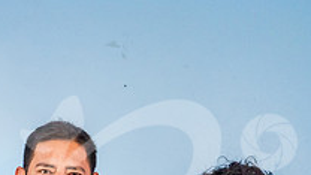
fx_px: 800
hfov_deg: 21.2
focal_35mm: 97
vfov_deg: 12.0
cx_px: -6
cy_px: 254
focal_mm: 16
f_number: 4
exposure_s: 1/60
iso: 1600
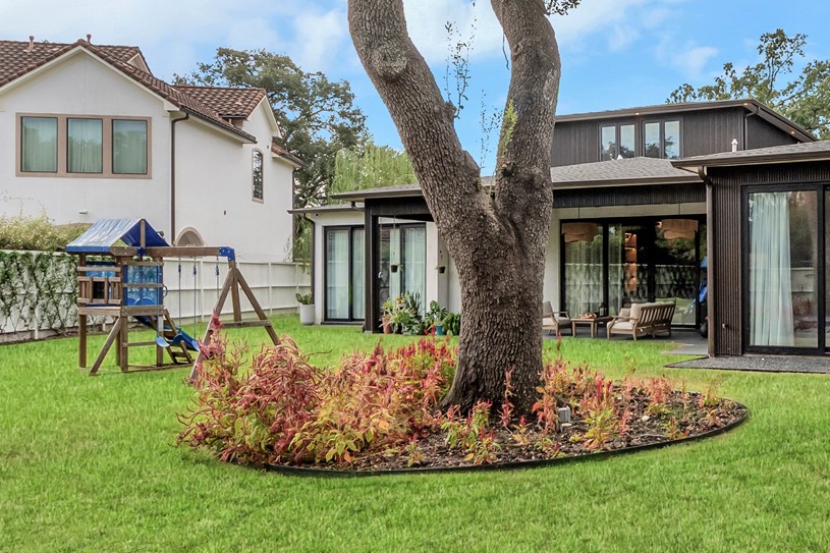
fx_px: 738
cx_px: 720
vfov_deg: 41.1
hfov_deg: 52.8
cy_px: 256
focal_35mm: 32
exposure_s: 1/320
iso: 100
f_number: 9
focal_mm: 8
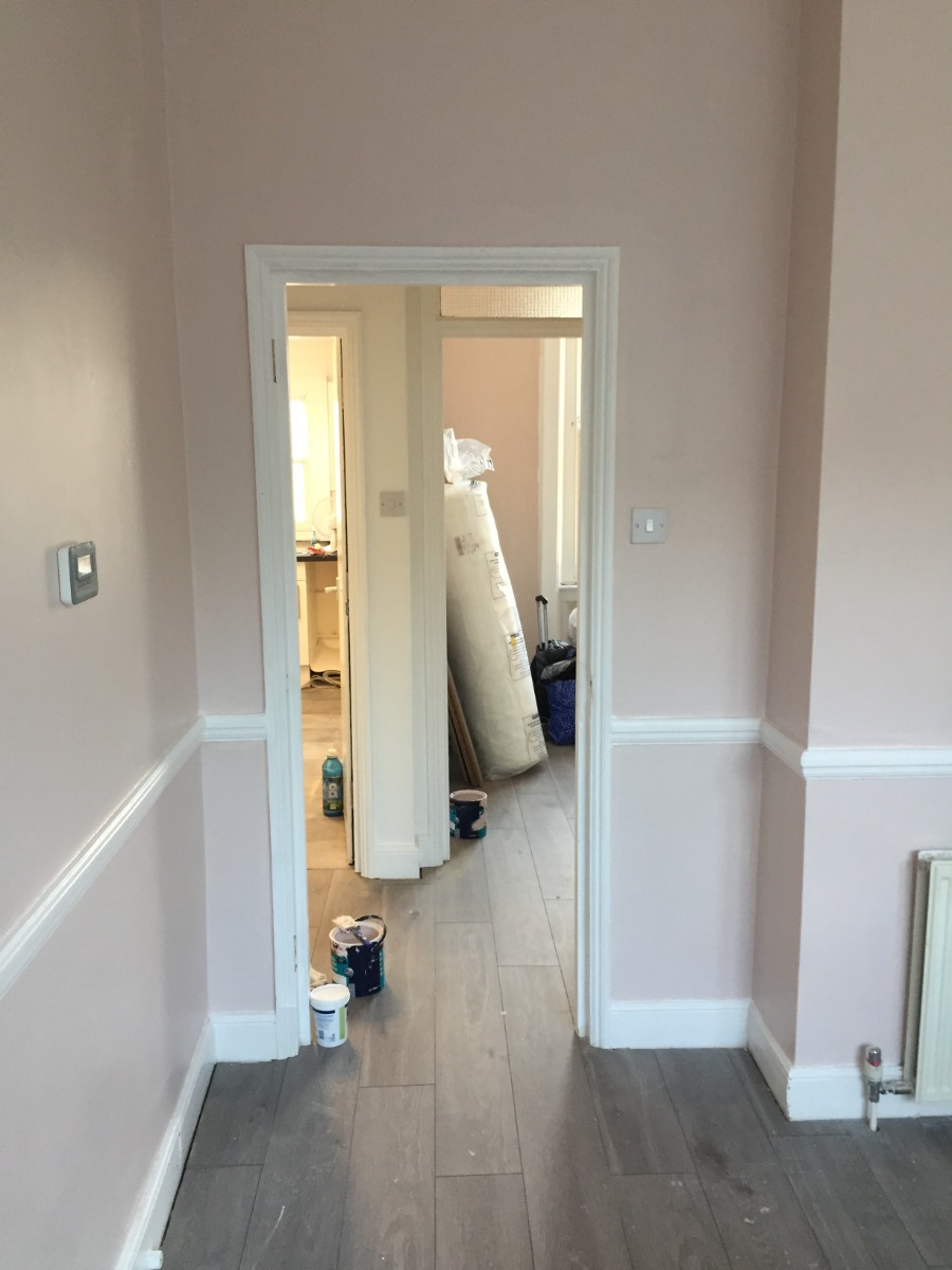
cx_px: 476
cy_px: 635
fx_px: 1063
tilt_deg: -8.4
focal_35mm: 29
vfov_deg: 61.7
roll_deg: +1.6
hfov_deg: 48.2
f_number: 2.2
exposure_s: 1/33
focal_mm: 4.15
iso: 100
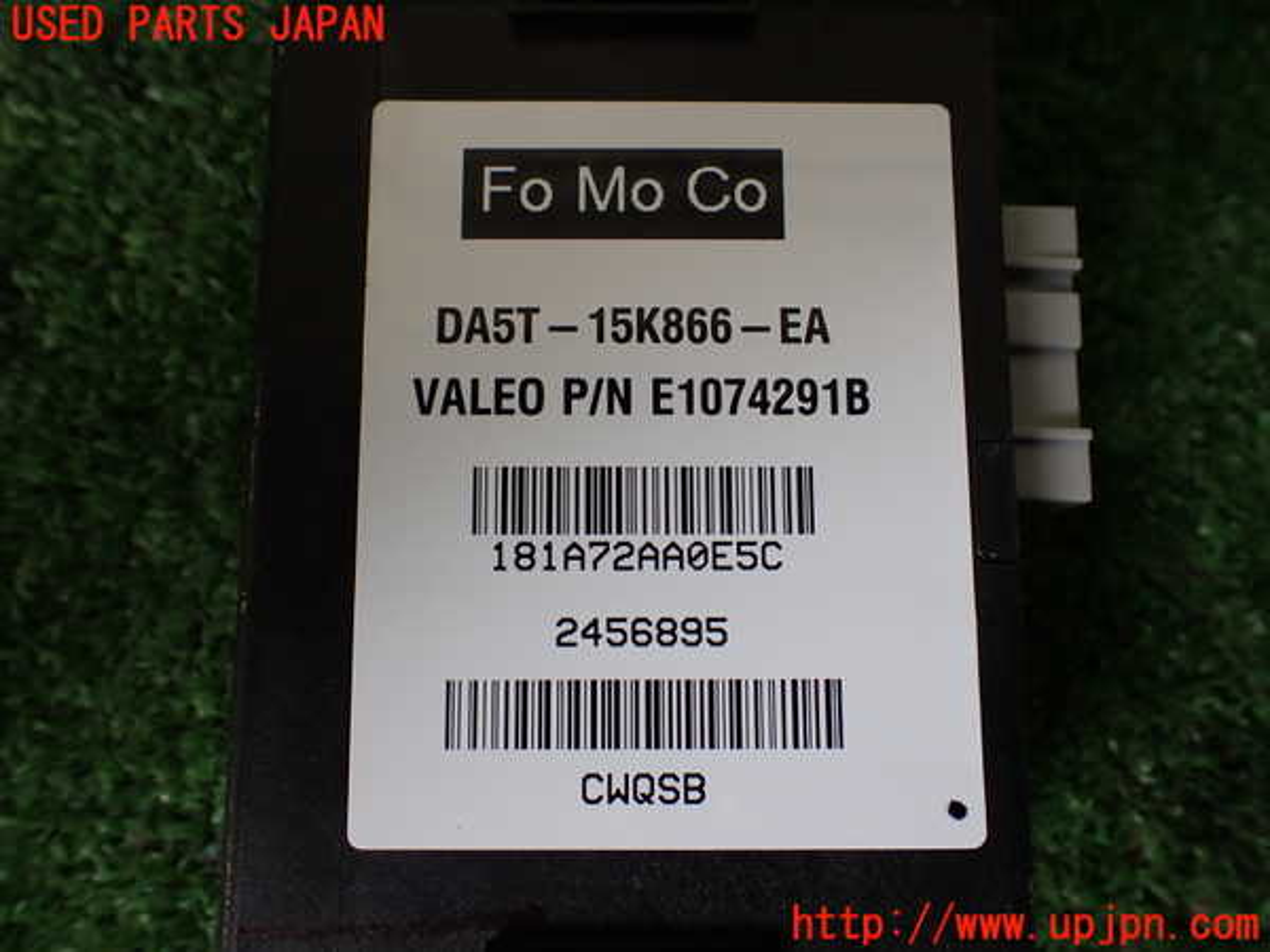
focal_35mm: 30
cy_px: 476
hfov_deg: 60.0
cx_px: 635
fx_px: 1101
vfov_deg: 46.8
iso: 125
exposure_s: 1/125
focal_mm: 5.4
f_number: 2.3
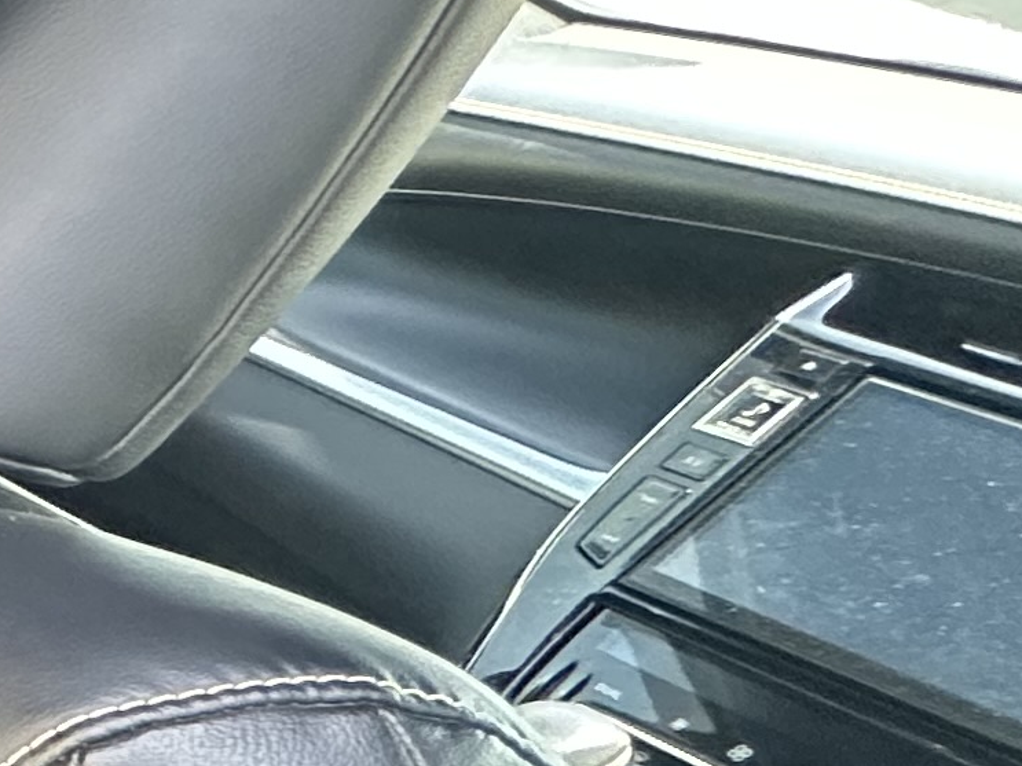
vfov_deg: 18.8
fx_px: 2243
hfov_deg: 13.1
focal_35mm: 76
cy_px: 794
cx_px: -1743
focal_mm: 2.22
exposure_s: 1/99
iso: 250
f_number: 2.2
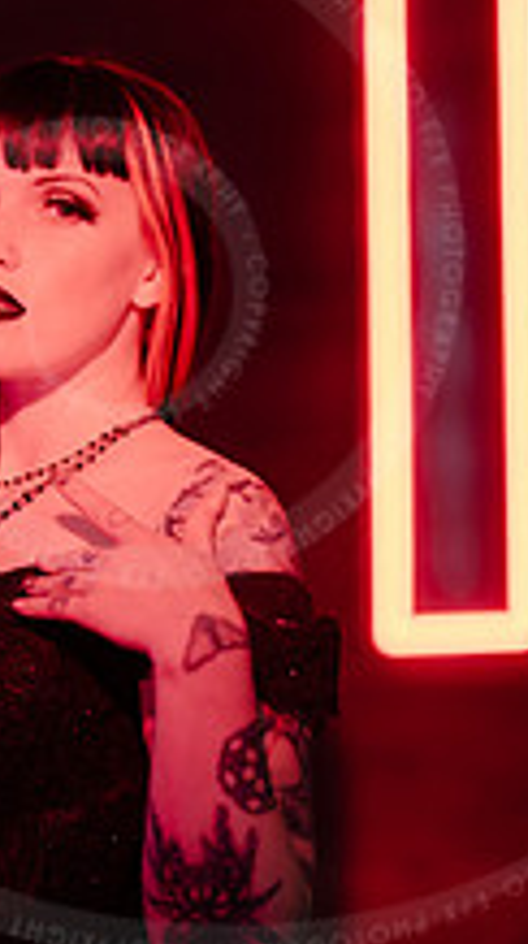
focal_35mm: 184
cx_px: 164
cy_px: 403
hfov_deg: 6.6
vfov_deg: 11.7
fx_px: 4598
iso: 320
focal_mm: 85
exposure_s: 1/320
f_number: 1.2
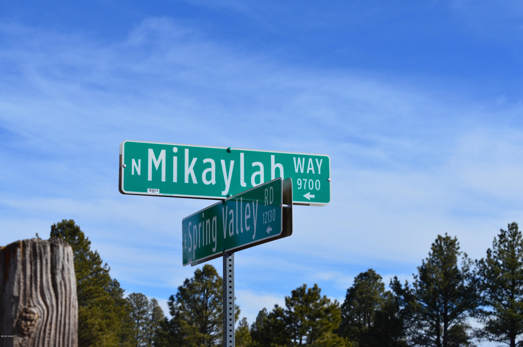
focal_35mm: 82
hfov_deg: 24.6
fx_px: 1197
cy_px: 174
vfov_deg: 16.5
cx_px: 262
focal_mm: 55
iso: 200
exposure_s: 1/500
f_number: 11
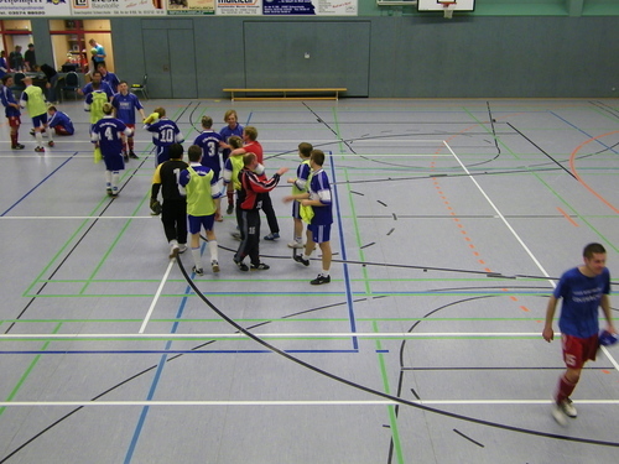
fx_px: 697
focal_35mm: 39
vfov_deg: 36.8
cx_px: 310
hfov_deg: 47.9
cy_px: 232
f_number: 3
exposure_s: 1/30
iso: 160
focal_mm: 6.9
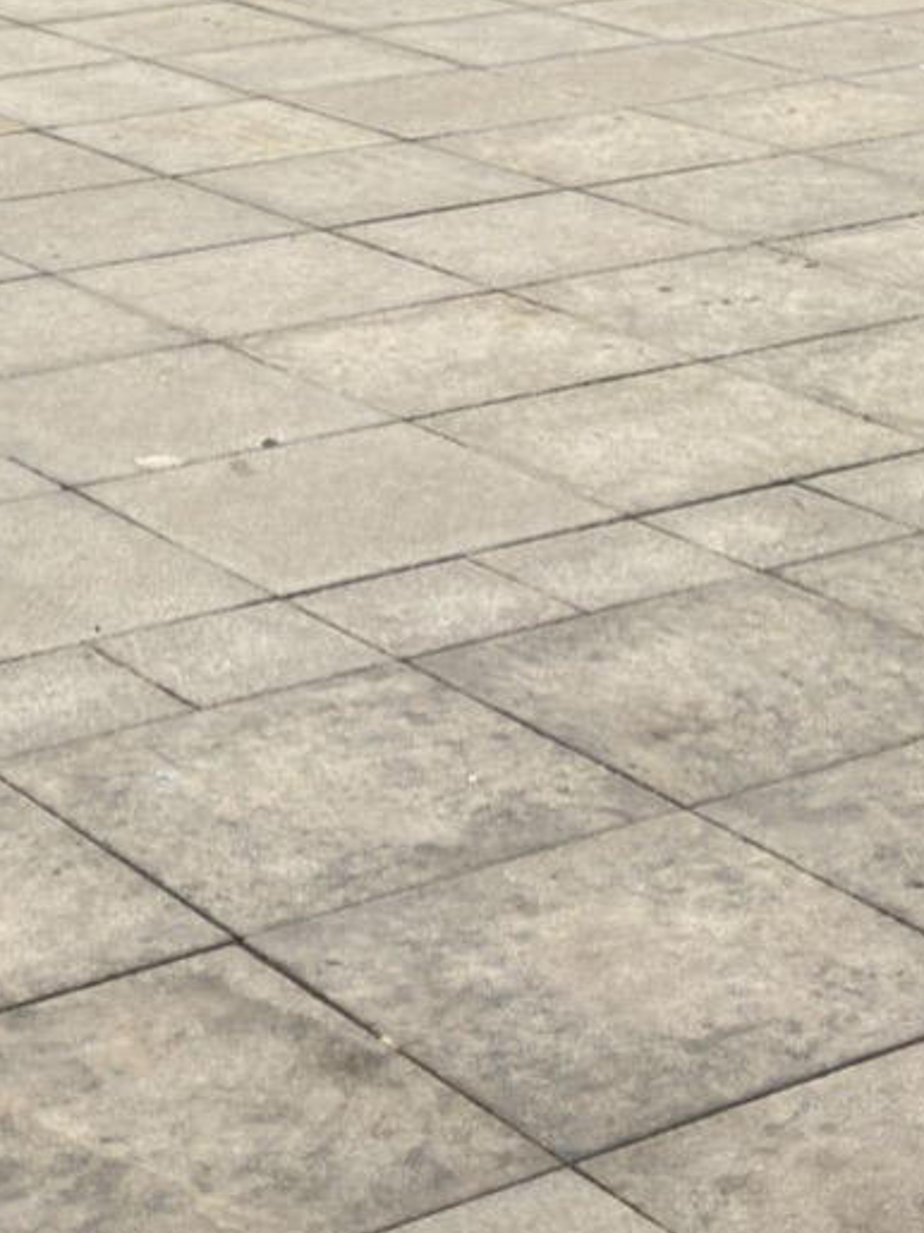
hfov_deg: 14.6
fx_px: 3596
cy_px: -1144
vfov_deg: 15.8
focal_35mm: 101
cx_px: 512
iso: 50
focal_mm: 5.96
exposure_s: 1/2710
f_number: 1.6
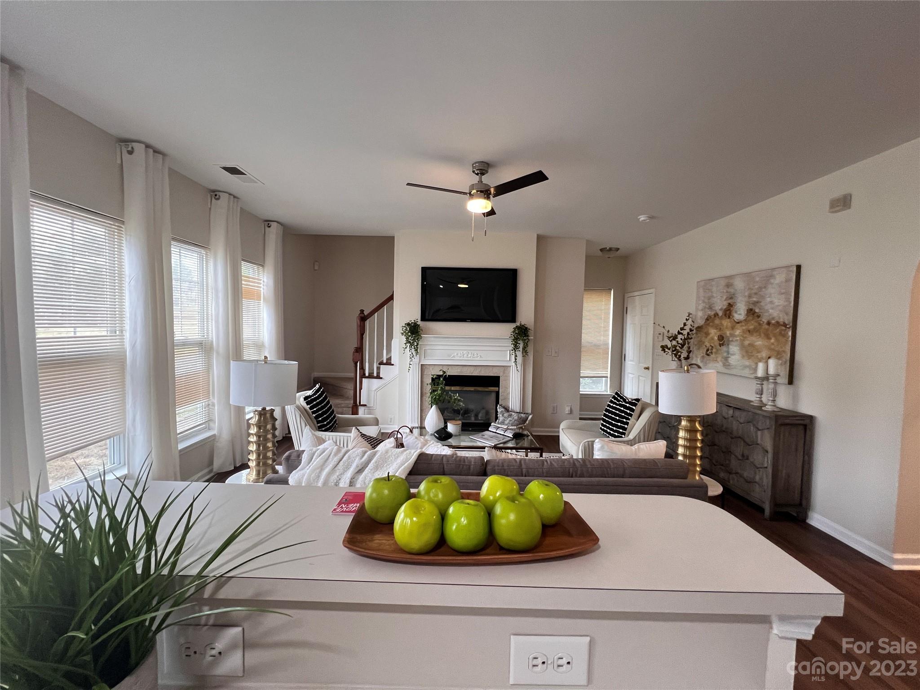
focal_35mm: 13
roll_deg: -1.6
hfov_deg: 106.2
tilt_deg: -3.4
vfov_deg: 89.9
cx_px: 460
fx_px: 346
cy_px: 345
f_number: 1.8
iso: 250
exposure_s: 1/120
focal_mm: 1.57
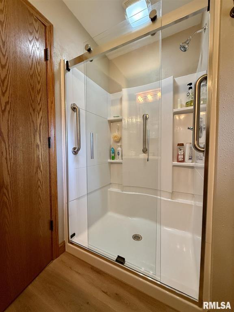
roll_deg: -0.5
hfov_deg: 85.7
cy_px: 156
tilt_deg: -2.5
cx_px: 117
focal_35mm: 14
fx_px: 126
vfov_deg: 102.1
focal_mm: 2.22
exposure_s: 1/120
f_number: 2.2
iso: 400
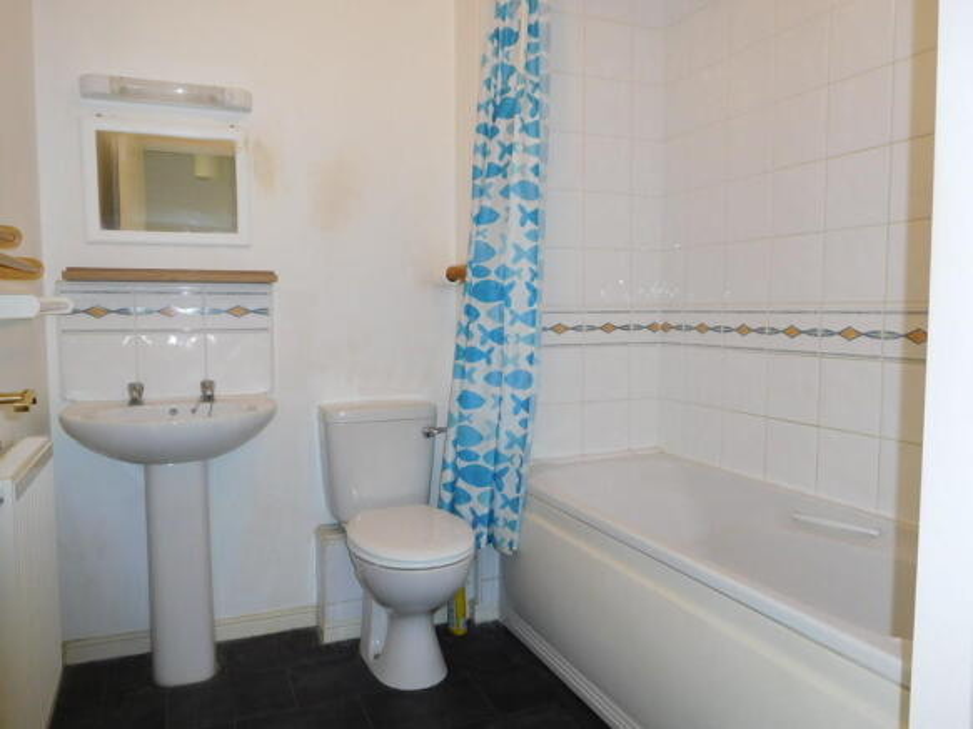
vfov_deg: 54.9
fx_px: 703
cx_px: 486
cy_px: 364
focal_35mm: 25
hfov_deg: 69.4
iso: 200
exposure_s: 1/30
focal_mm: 4.5
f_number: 3.4
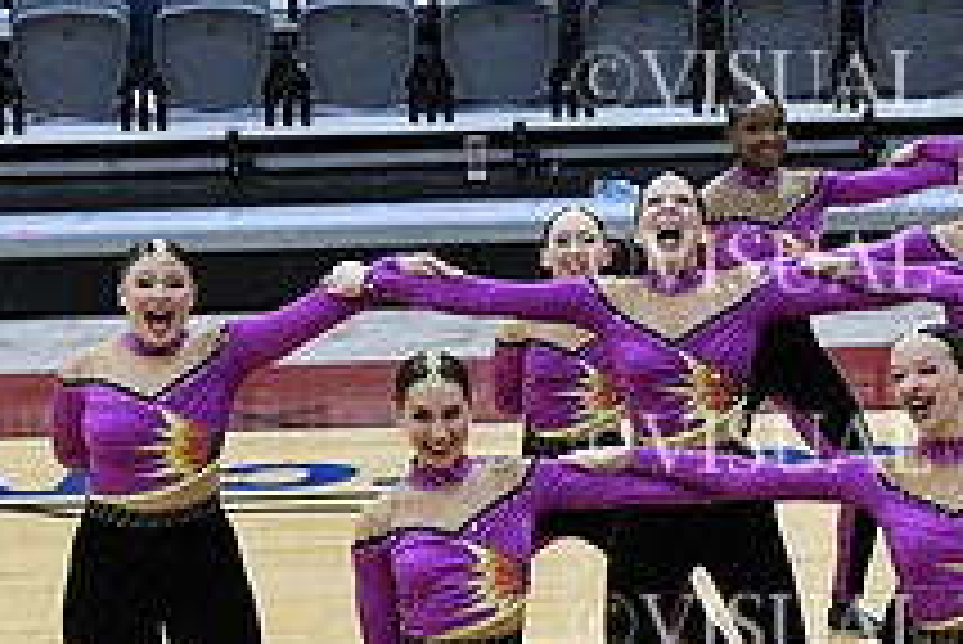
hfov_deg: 7.2
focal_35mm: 285
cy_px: 534
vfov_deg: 4.8
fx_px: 7629
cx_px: 1224
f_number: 4
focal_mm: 70
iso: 5000
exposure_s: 1/400
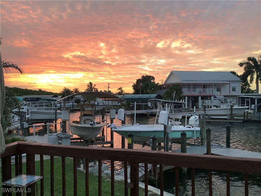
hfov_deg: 58.4
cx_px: 130
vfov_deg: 45.4
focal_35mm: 31
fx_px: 234
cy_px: 98
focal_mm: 3.3
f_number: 2.4
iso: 125
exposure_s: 1/60
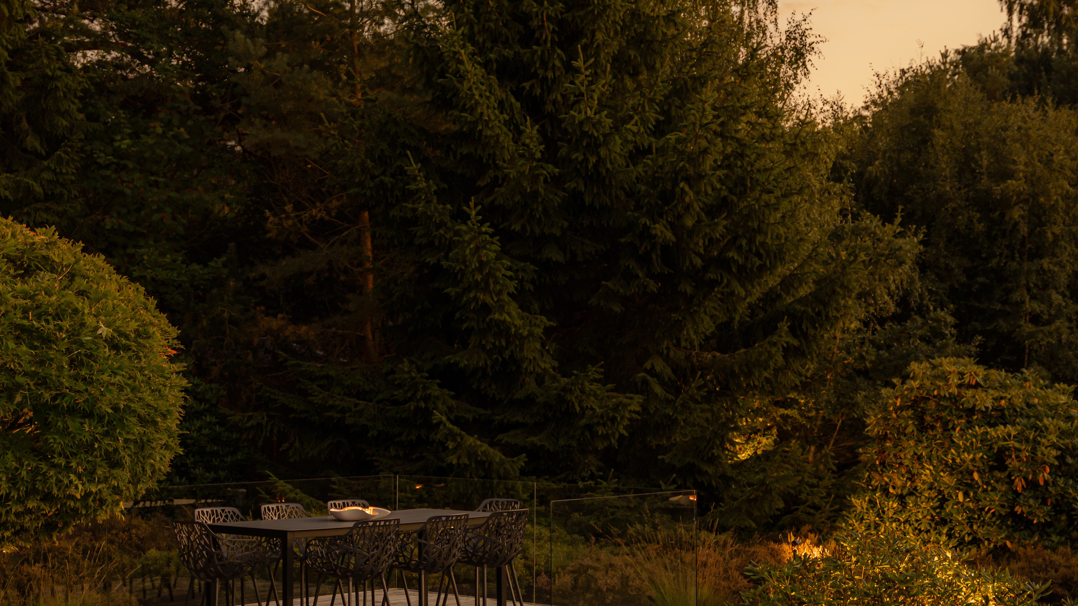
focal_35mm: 64
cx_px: 454
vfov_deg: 18.9
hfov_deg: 33.0
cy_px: 326
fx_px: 1819
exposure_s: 1/25
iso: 250
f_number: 3.2
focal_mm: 40.4
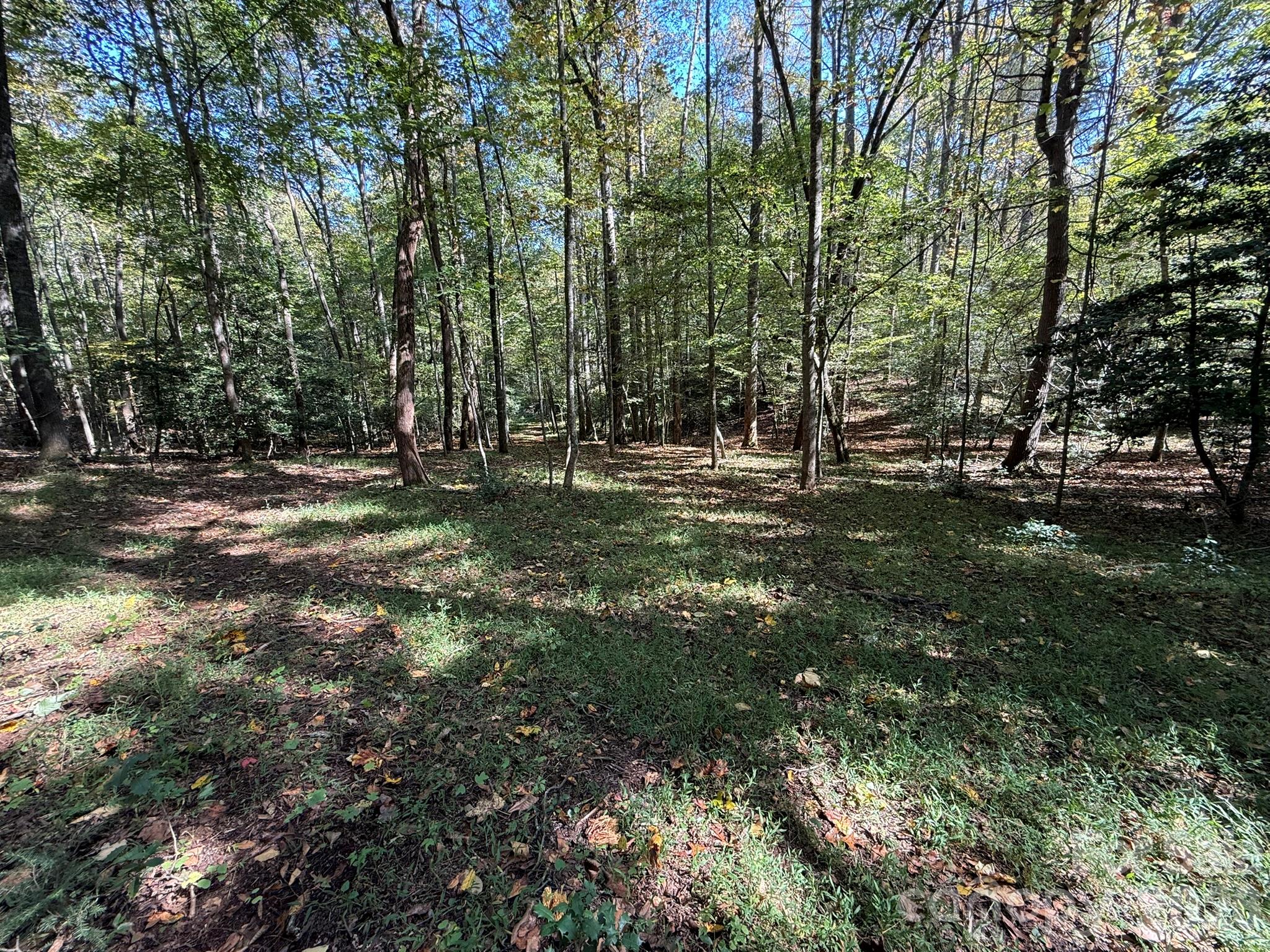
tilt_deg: -12.7
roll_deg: +1.7
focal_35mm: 14
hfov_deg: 102.1
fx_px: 514
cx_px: 635
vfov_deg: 85.7
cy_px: 476
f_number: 2.2
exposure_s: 1/99
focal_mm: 2.22
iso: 100
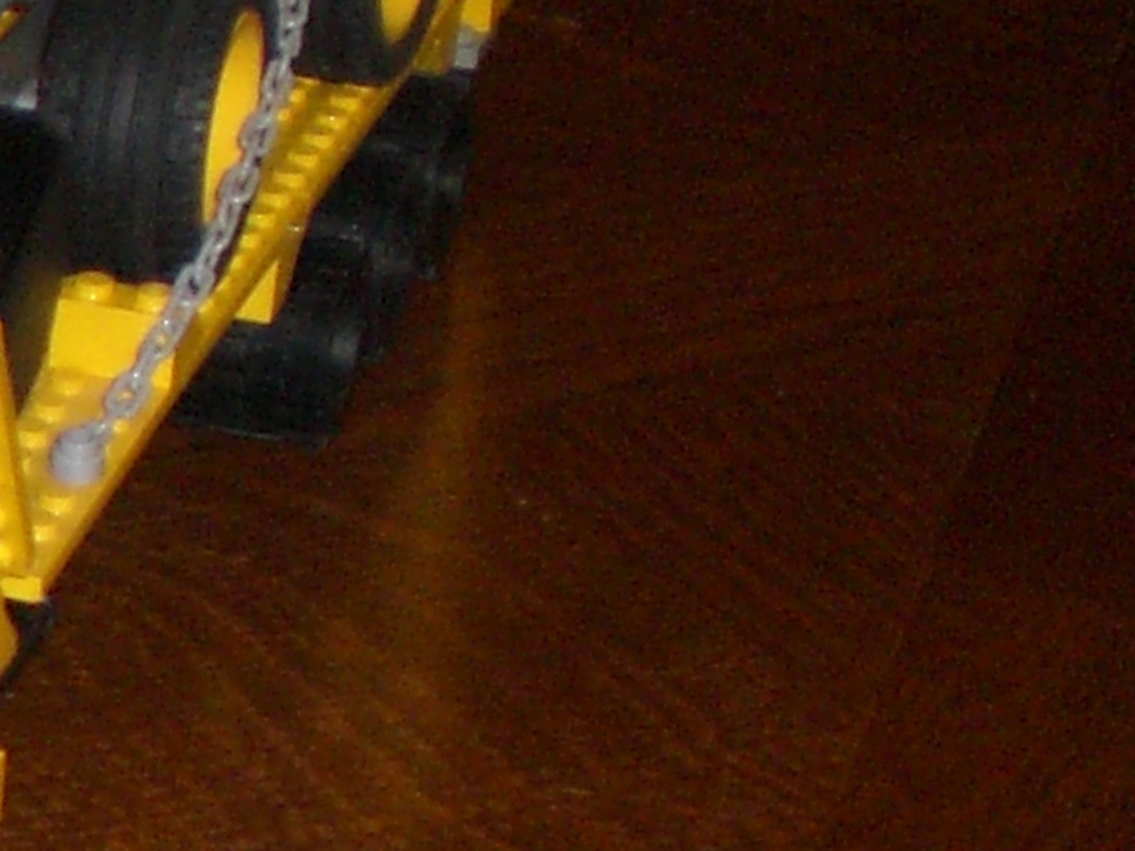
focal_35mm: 163
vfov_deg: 9.0
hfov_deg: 11.2
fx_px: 5344
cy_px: 935
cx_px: -996
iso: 200
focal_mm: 6.3
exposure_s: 1/60
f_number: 3.1
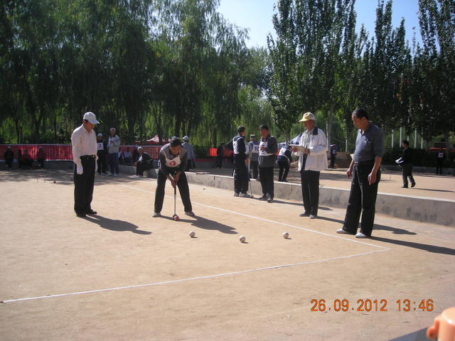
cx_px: 228
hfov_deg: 52.6
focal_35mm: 35
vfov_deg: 40.7
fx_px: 460
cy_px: 170
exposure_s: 1/183
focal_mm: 5.7
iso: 50
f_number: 5.7
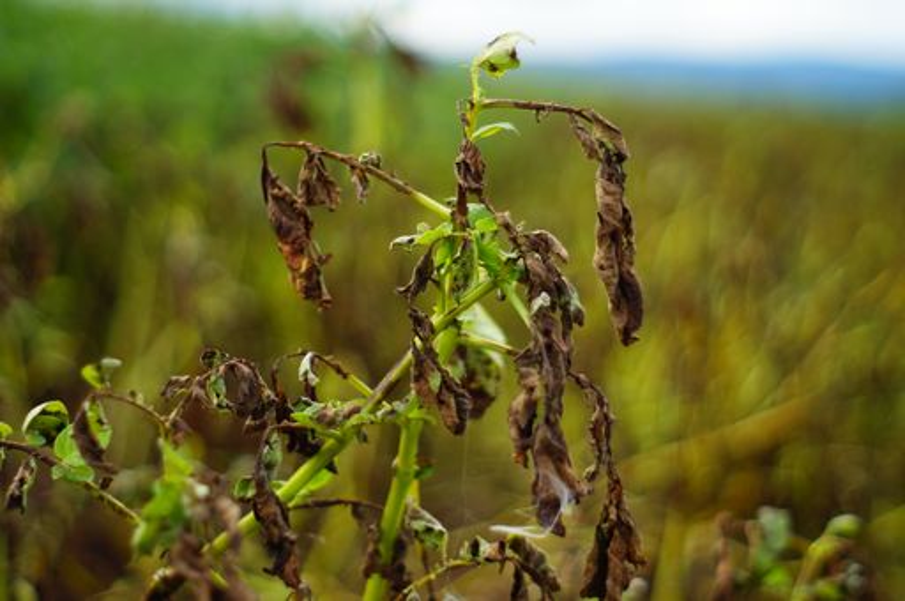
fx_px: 1883
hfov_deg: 27.0
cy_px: 300
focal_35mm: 75
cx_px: 452
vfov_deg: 18.1
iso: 100
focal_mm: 50
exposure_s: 1/1250
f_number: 1.7
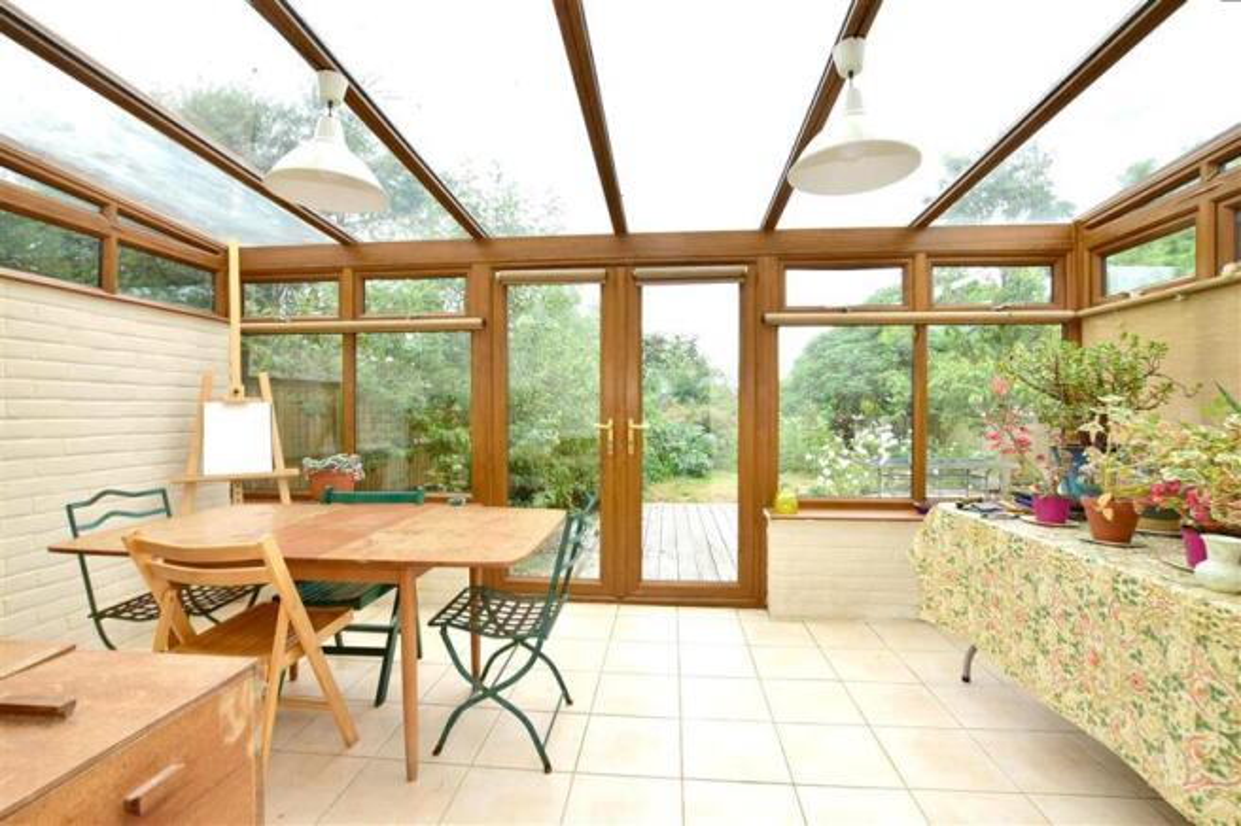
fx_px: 517
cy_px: 413
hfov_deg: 100.4
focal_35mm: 15
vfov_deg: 77.3
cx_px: 620
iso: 200
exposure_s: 1/125
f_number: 11
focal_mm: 10
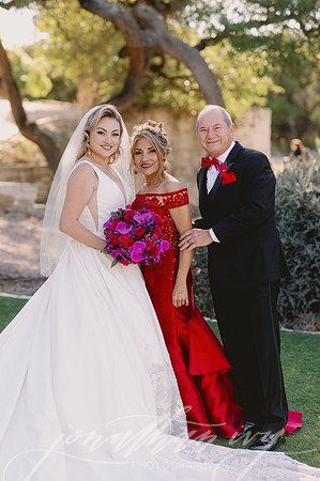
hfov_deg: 16.0
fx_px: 1136
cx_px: 160
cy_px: 240
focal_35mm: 85
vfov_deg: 23.9
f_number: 2.5
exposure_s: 1/320
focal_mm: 85
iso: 80
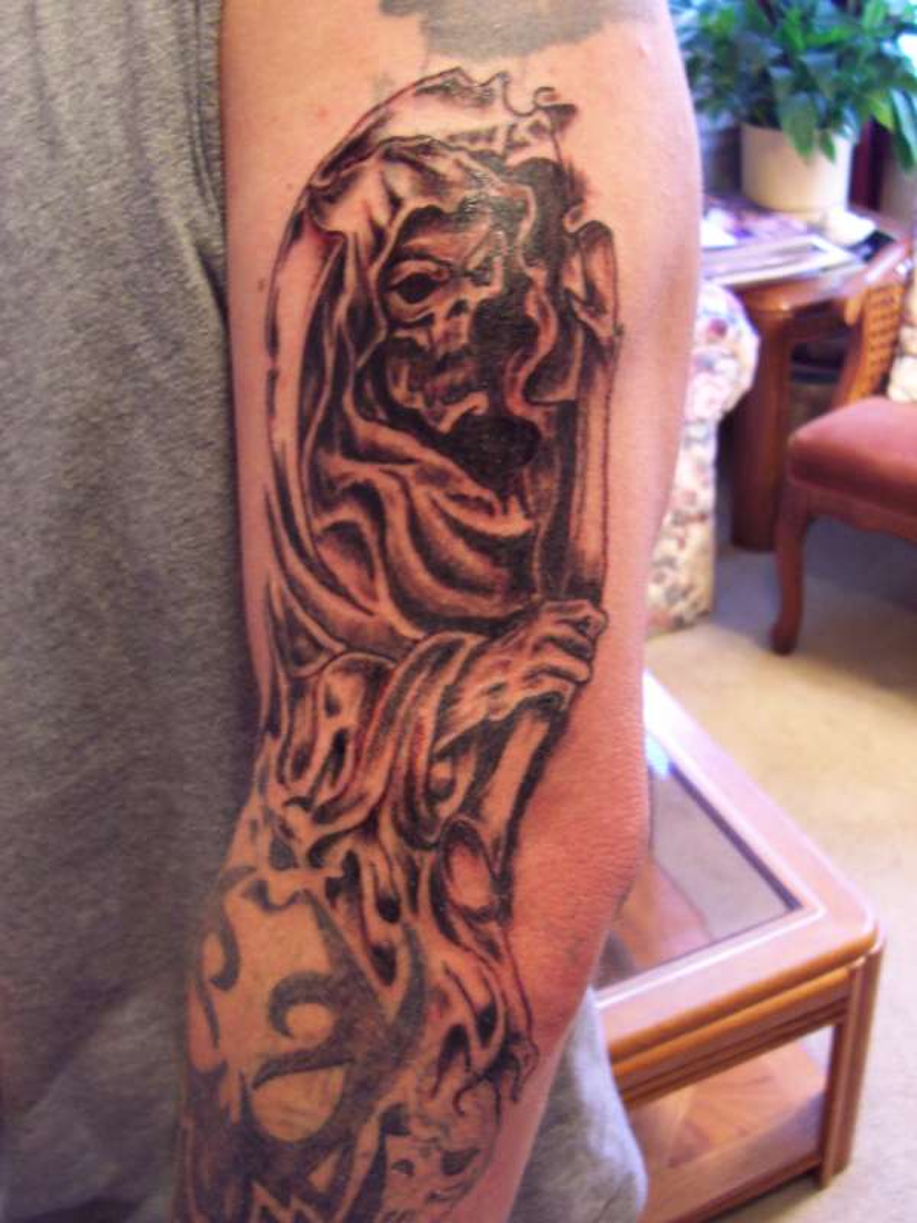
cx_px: 458
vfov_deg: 50.1
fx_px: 1307
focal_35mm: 37
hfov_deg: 38.7
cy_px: 612
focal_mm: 5.6
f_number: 2.8
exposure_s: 1/8
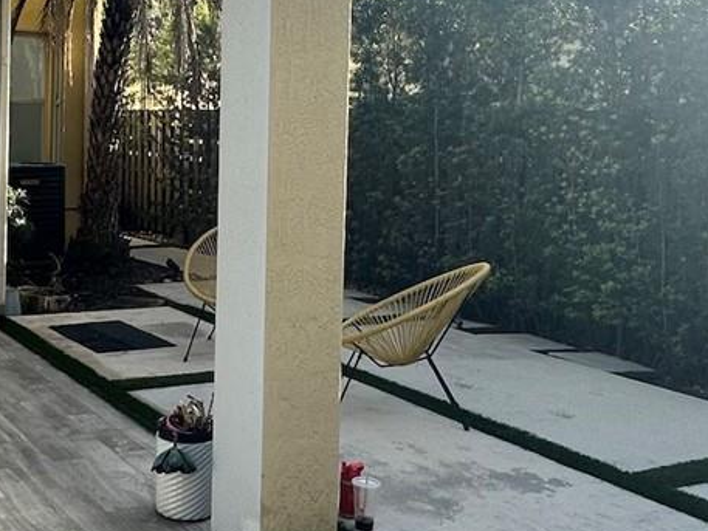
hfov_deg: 37.4
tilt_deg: -0.4
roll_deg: -0.3
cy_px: 144
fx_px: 1002
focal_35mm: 49
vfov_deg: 29.3
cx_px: 130
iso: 40
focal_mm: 2.22
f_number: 2.2
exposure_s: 1/532
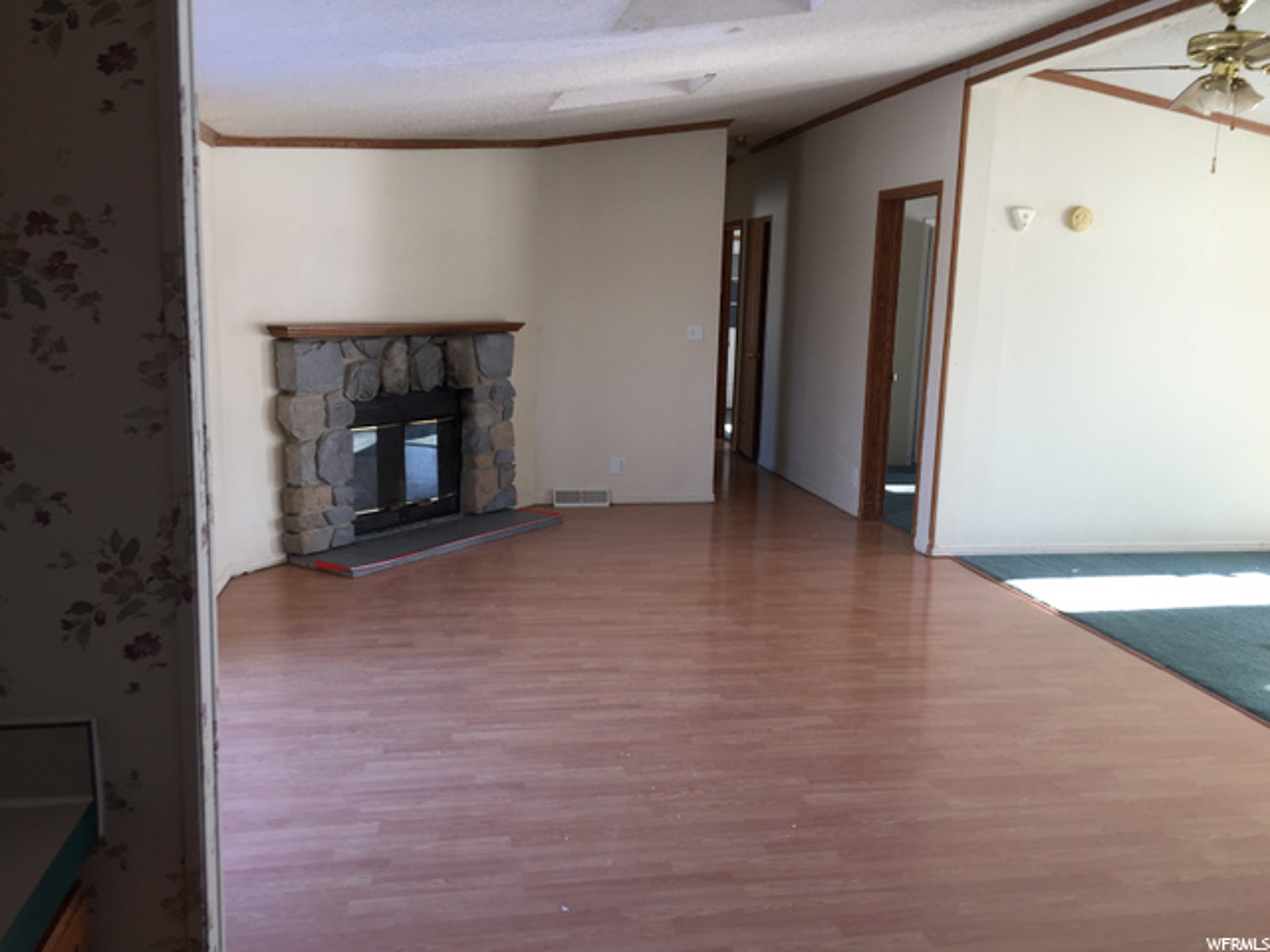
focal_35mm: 29
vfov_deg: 48.2
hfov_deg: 61.7
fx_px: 1064
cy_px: 476
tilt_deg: -7.0
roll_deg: -2.7
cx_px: 635
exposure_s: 1/120
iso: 50
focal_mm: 4.15
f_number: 2.2
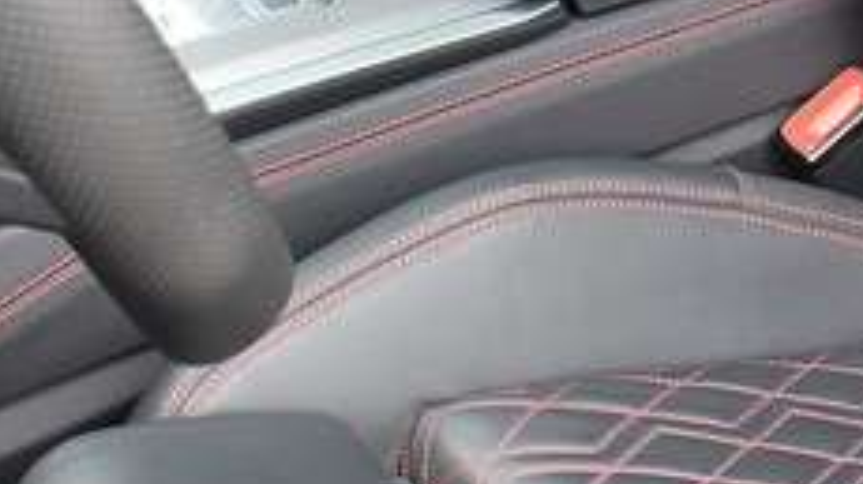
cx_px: 769
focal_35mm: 126
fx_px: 2881
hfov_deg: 16.8
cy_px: -41
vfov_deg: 9.5
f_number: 5
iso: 400
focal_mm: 18
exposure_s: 1/100
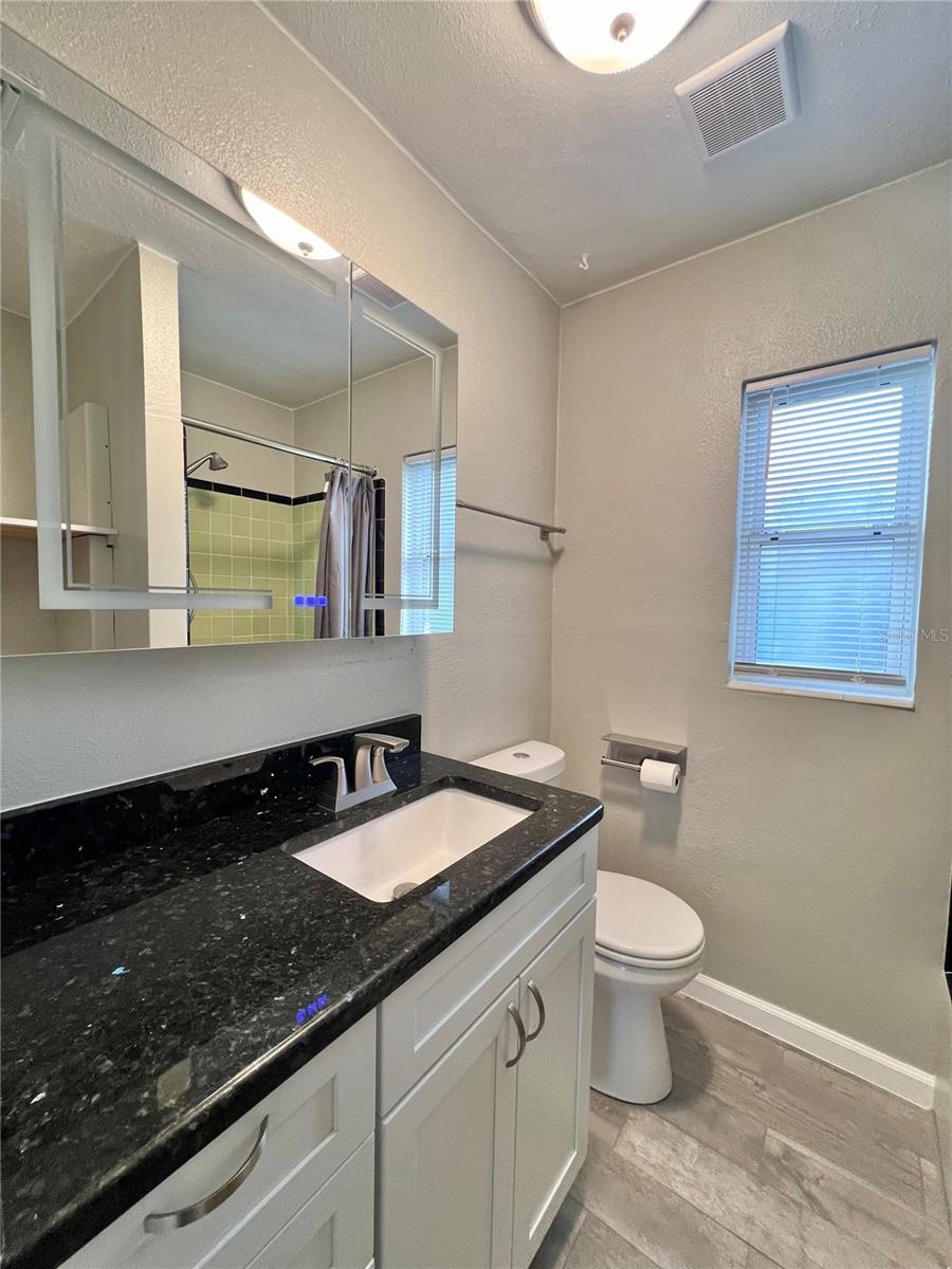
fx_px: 477
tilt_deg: -3.7
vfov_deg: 106.2
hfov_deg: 89.9
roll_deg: -1.2
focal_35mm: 13
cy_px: 634
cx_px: 476
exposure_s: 1/60
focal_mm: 1.57
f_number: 1.8
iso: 125
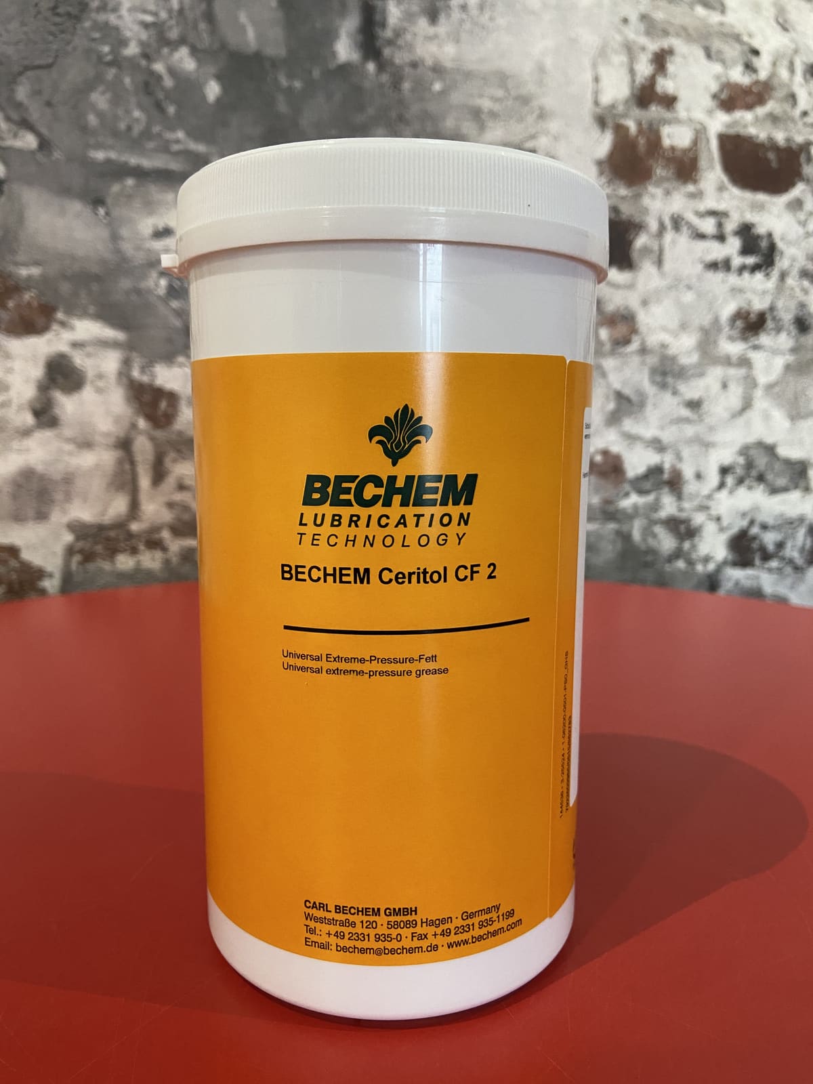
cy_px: 542
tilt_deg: -7.7
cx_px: 406
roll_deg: -0.6
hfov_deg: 53.1
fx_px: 814
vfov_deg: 67.3
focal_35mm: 26
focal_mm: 4.25
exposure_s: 1/50
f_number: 1.8
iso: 250
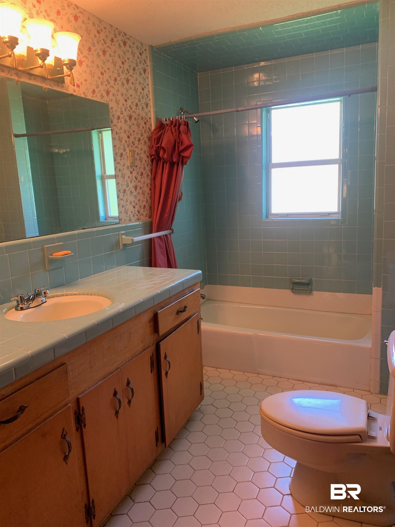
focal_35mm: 26
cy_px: 264
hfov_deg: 53.1
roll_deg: +2.3
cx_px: 198
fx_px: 396
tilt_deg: -8.3
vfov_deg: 67.3
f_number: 1.8
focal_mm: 4.25
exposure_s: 1/60
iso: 160
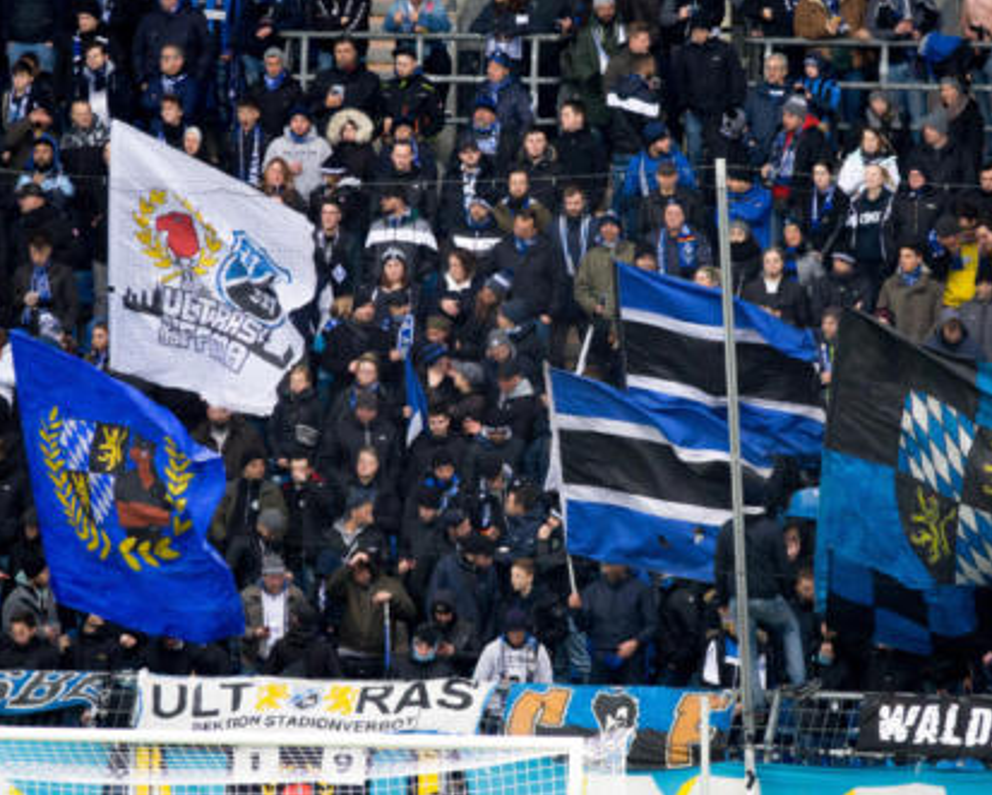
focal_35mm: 606
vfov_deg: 2.6
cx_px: 596
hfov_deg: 3.2
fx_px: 17804
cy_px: 398
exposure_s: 1/250
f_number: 4
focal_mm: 195.64
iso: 800
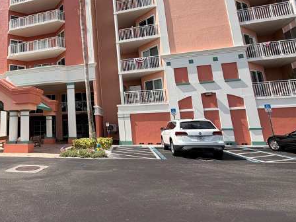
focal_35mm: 25
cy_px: 87
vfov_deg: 54.4
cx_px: 55
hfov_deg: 62.8
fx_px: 214
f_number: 2.2
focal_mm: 2.22
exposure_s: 1/770
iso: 20
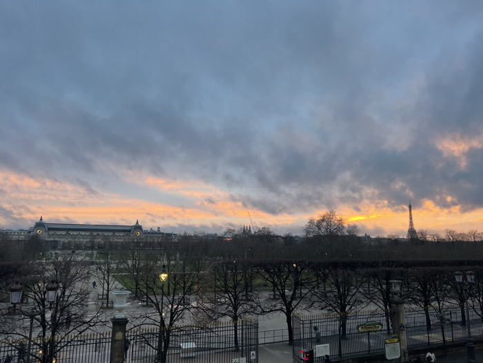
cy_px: 182
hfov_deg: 67.3
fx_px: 363
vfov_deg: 53.1
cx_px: 242
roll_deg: -0.5
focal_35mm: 26
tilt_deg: +9.6
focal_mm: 5.7
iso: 100
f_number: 1.5
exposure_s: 1/100
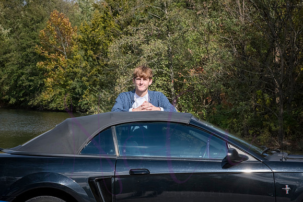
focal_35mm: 112
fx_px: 943
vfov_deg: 12.2
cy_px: 101
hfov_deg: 18.3
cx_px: 152
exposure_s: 1/640
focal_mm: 112
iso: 800
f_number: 16
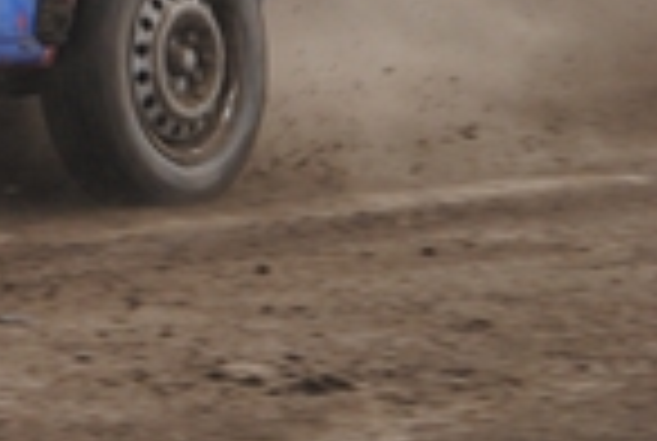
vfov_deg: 2.9
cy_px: -243
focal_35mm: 474
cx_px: -675
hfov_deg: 4.3
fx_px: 8668
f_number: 5.3
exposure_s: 1/500
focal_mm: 72
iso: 360
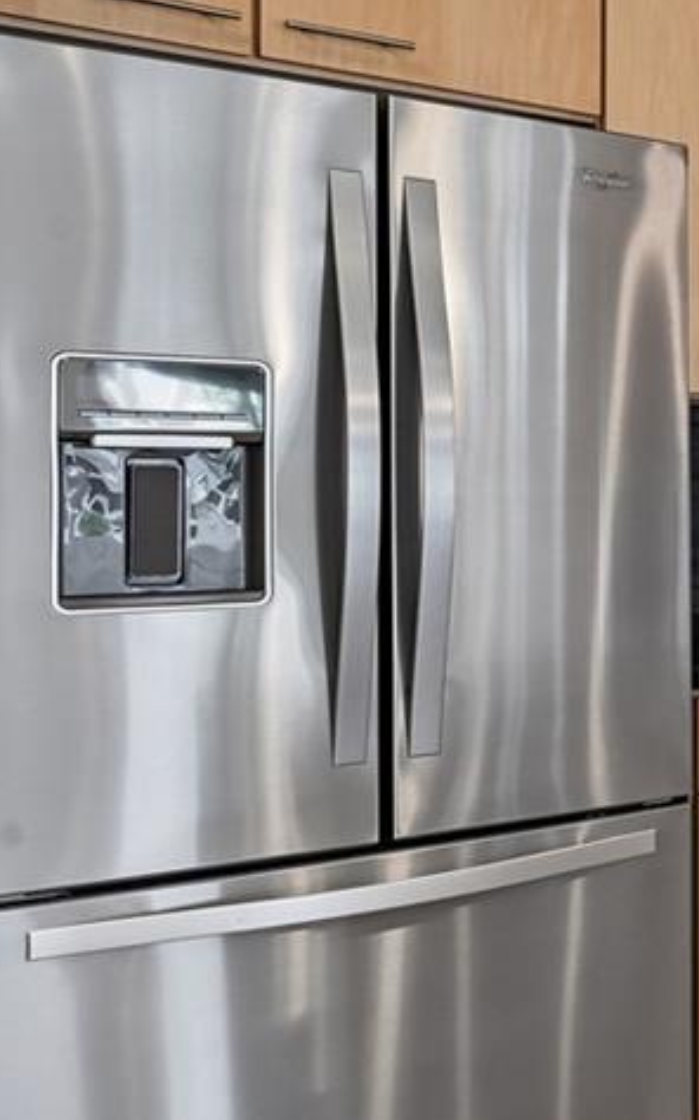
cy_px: 484
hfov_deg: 13.6
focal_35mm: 55
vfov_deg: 36.8
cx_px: 1814
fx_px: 1677
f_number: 10
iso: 400
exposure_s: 1/15
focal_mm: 16
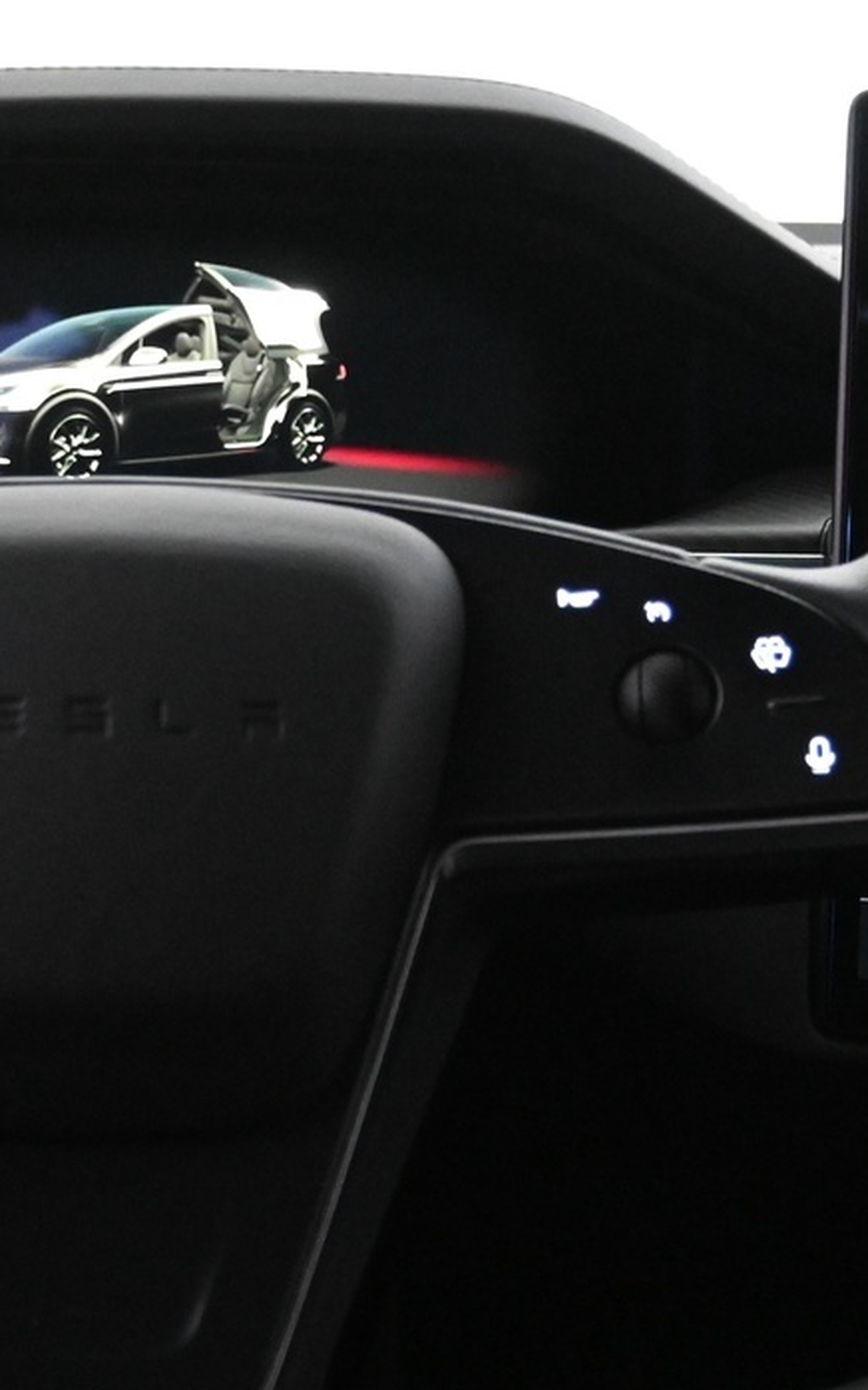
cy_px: 743
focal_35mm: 73
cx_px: 64
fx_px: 2756
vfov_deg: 28.3
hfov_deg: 17.6
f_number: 3.8
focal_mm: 20.5
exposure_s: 1/30
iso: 5000
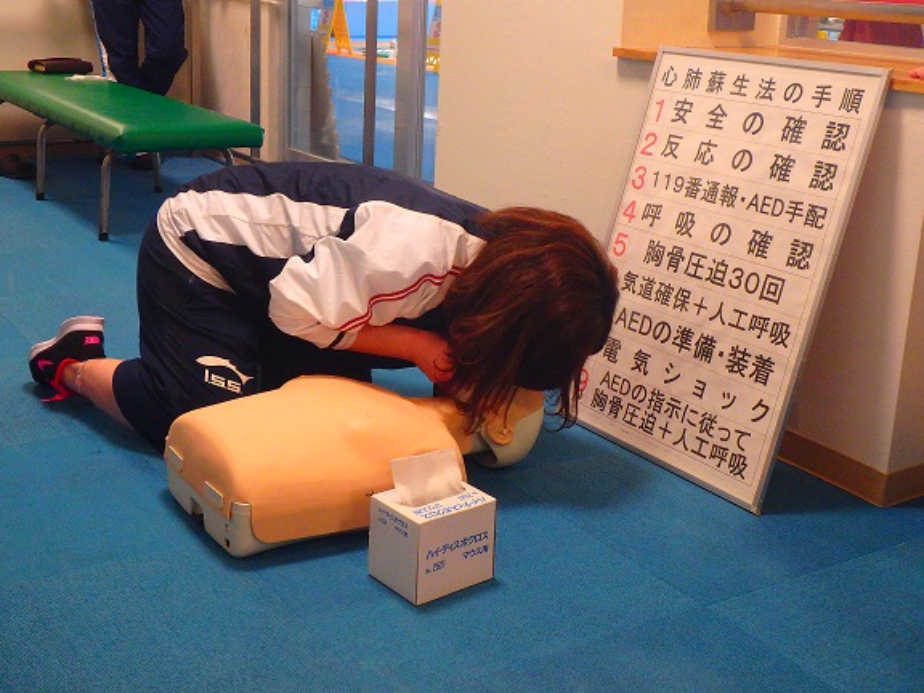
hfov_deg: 44.8
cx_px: 462
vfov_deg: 34.3
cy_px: 346
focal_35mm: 42
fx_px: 1121
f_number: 5.2
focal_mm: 7.5
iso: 500
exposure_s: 1/40
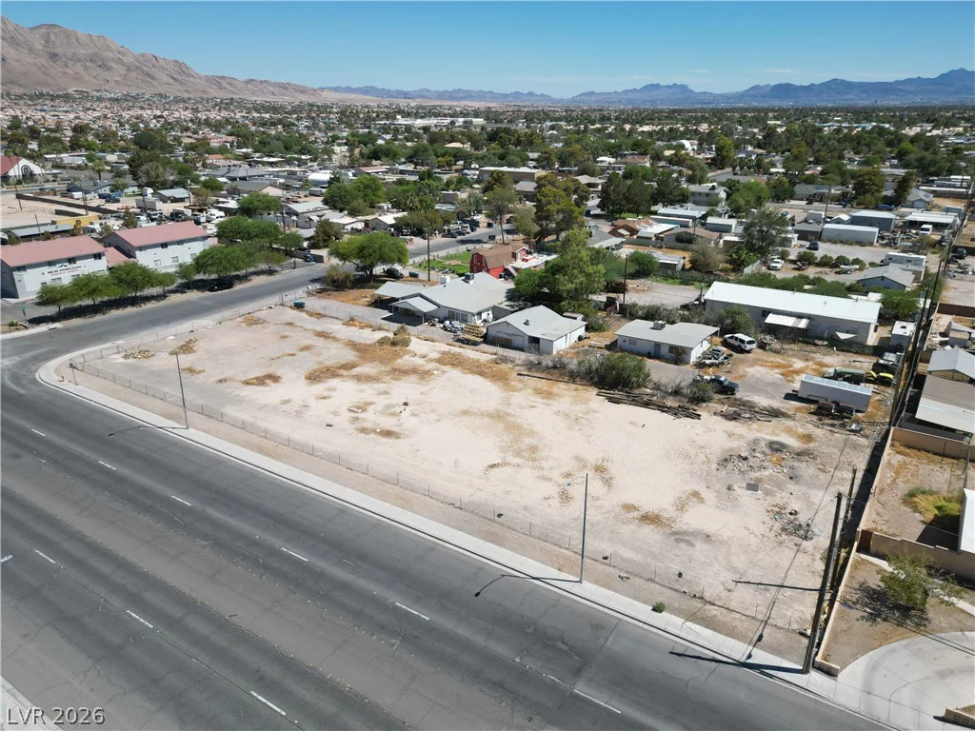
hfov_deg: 71.6
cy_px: 366
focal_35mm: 24
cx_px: 488
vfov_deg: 56.8
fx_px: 676
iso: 120
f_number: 1.7
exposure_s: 1/4000
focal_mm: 6.72
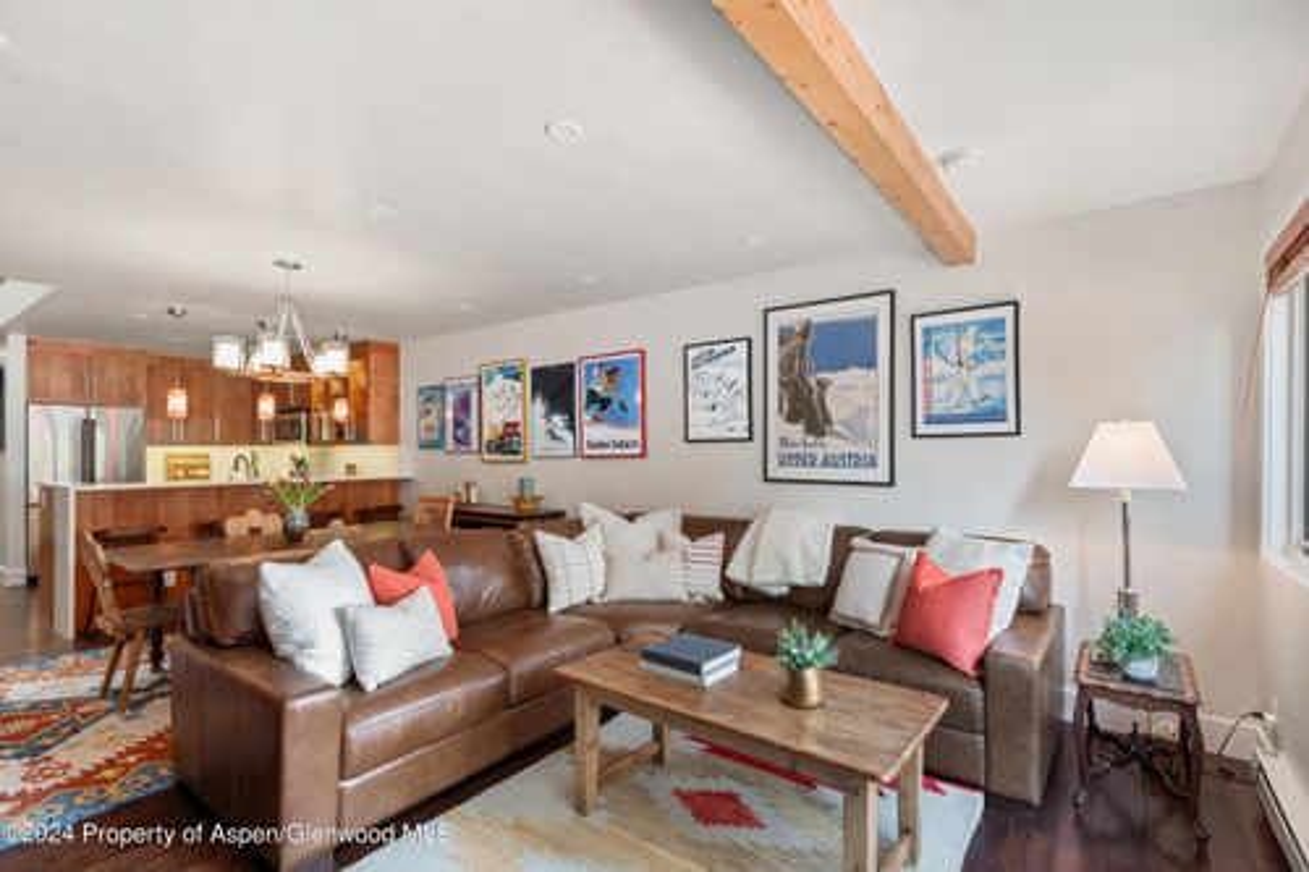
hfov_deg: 93.3
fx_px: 618
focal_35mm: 17
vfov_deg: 70.4
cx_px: 654
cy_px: 436
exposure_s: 1/3
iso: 400
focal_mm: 17
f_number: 7.1
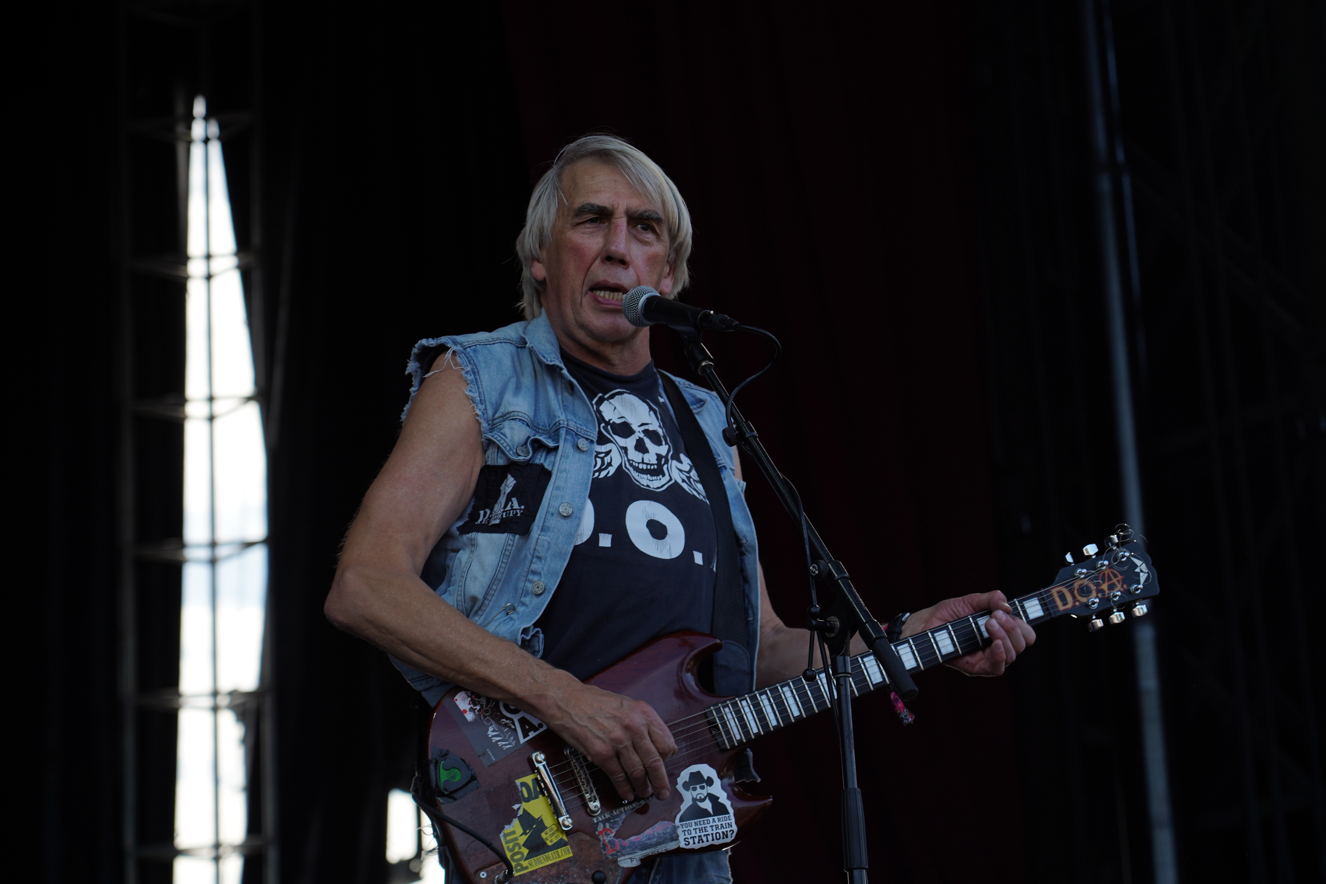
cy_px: 442
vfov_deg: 13.0
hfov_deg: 19.5
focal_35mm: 105
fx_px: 3867
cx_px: 663
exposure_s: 1/320
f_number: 5
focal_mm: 105
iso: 100
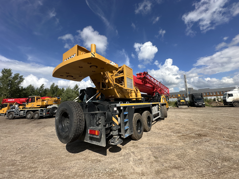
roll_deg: +1.3
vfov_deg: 85.7
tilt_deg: +11.5
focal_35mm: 14
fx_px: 97
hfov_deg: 102.1
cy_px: 90
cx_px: 120
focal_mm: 2.22
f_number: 2.2
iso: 50
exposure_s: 1/2353
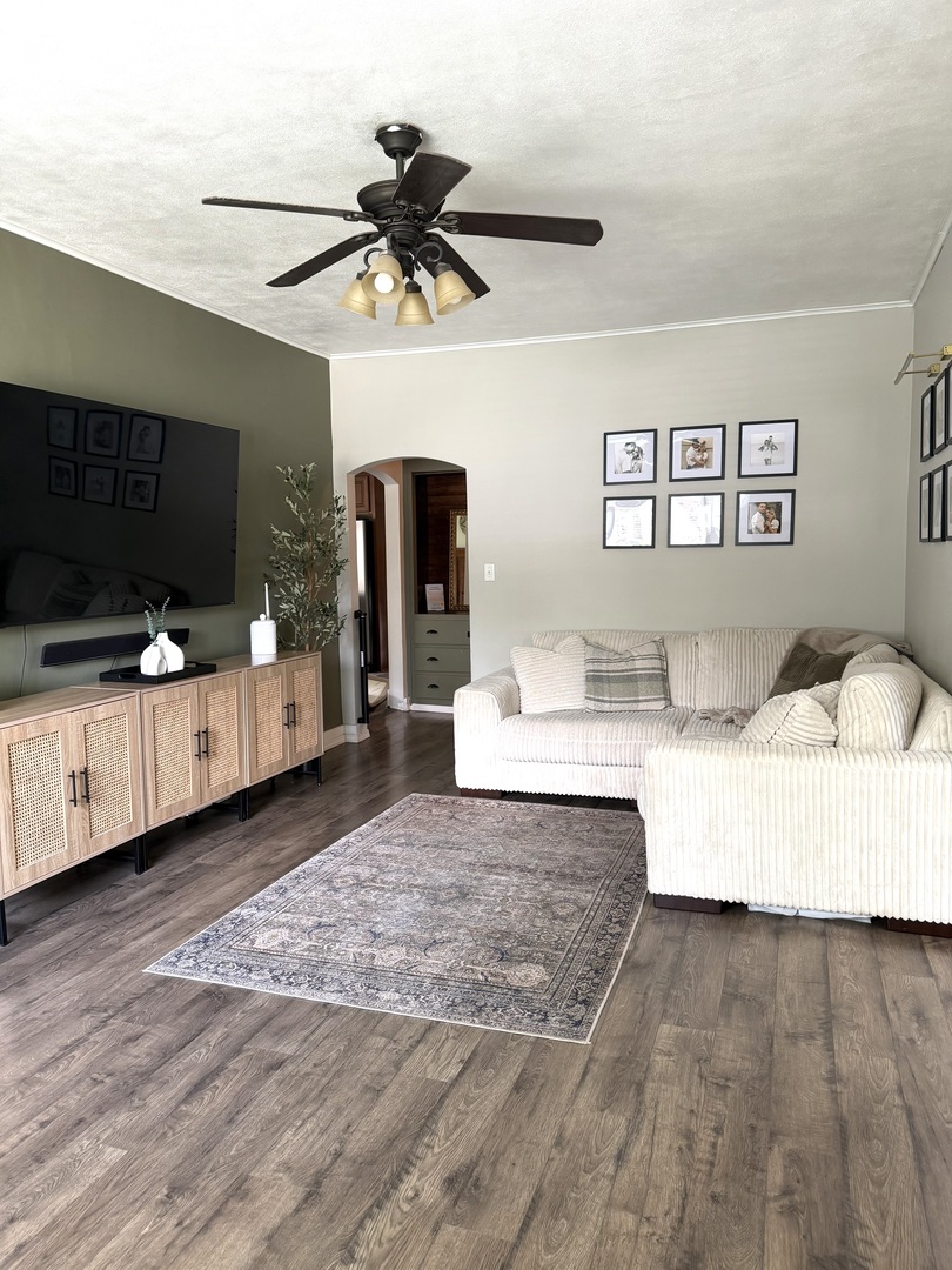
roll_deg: +0.9
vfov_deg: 71.6
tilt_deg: -5.6
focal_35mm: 24
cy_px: 635
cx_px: 476
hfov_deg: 56.8
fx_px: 880
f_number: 1.78
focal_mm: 6.76
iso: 200
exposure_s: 1/82
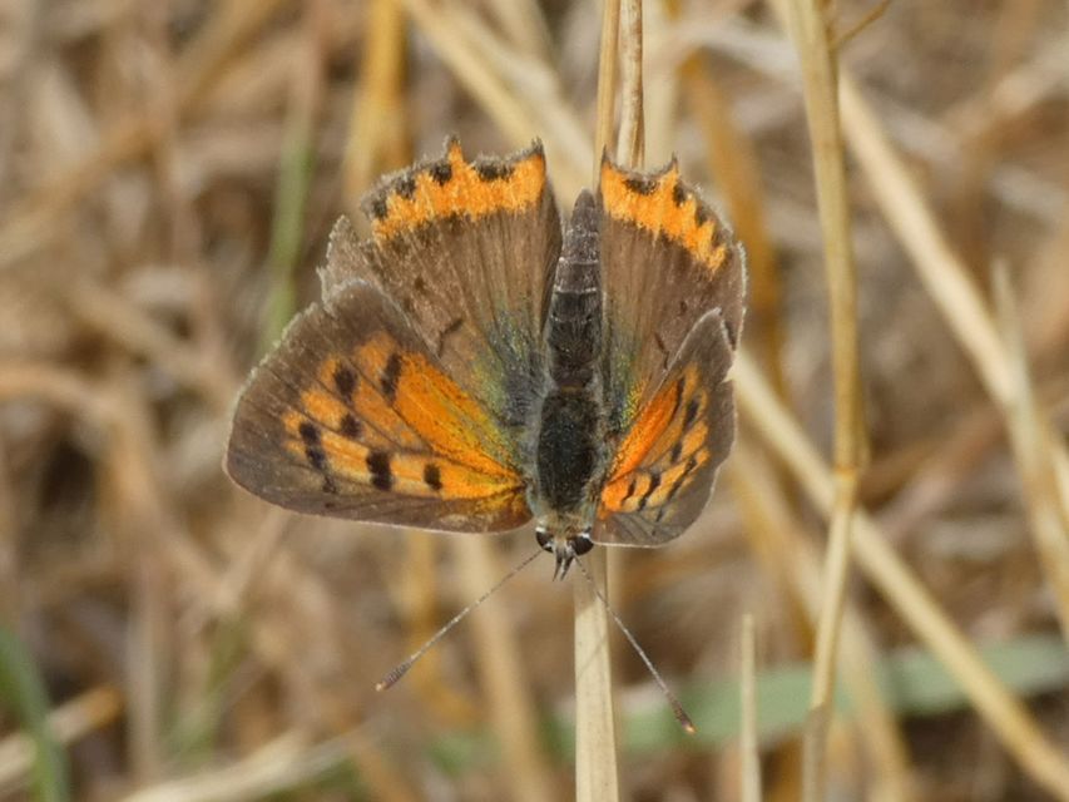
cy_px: 401
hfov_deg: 12.0
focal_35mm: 164
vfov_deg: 9.1
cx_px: 534
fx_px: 5065
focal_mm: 29.5
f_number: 5.4
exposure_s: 1/125
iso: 80
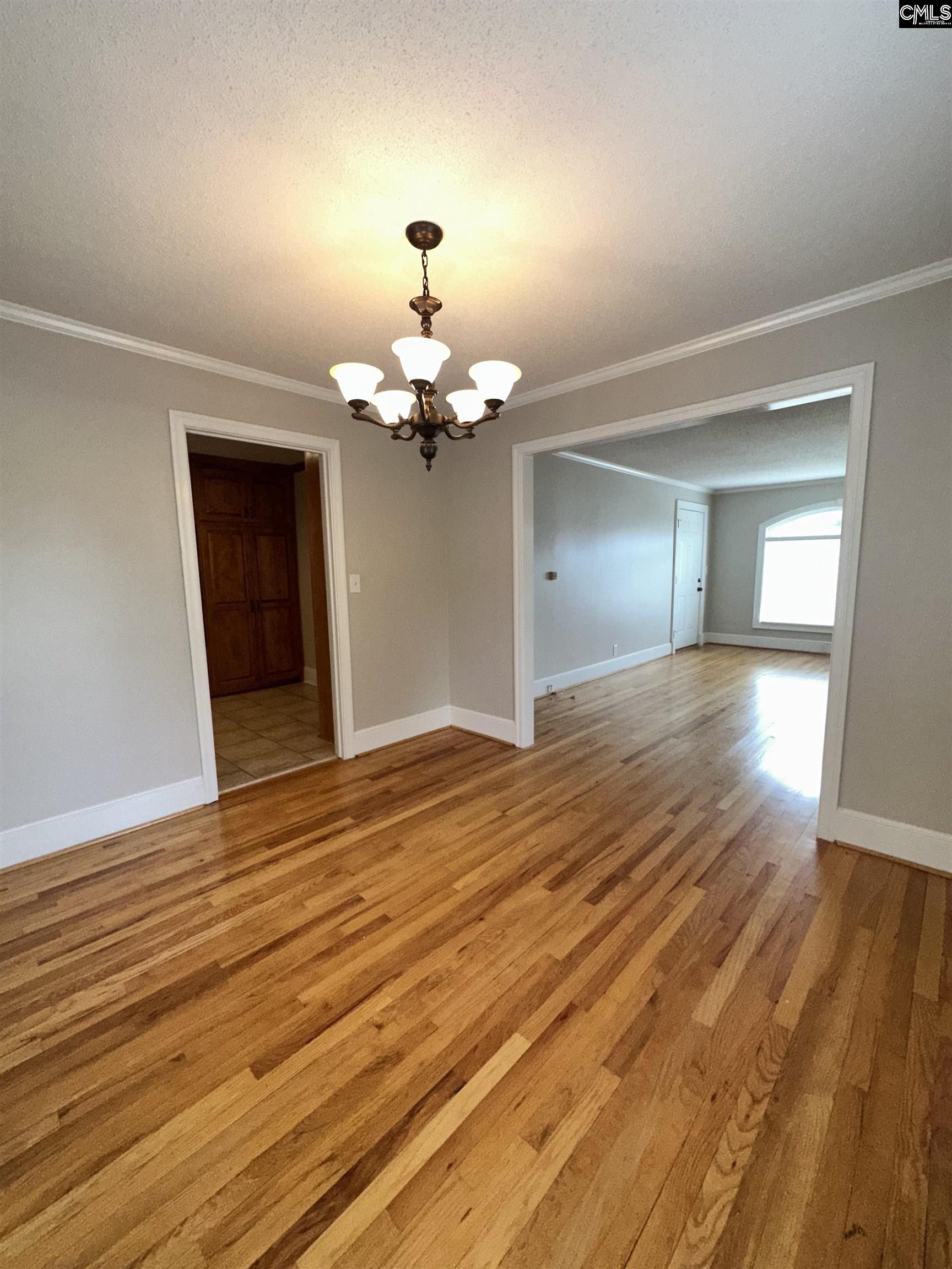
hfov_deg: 85.7
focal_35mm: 14
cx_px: 476
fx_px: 513
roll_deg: -0.2
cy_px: 634
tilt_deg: -7.2
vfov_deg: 102.1
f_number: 2.2
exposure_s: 1/120
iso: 200
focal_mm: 2.22
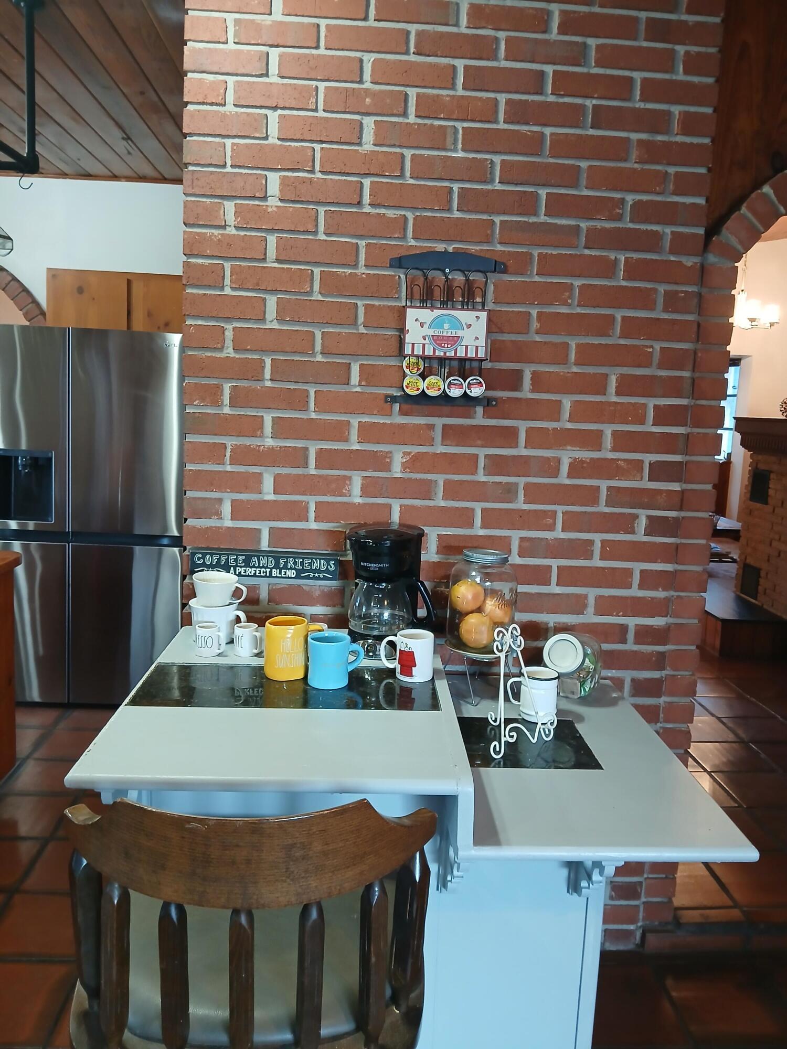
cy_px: 524
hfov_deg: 53.1
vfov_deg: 67.3
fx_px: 788
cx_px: 394
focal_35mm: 26
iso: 320
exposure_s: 1/24
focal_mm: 3.98
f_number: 1.8
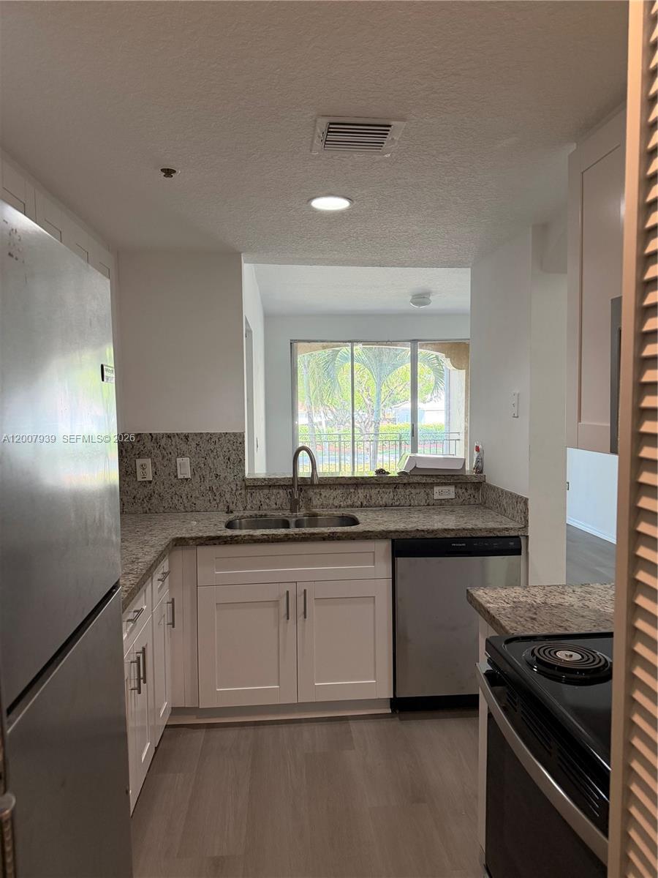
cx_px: 329
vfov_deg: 71.6
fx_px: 608
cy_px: 439
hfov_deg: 56.8
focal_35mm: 24
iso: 320
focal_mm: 6.76
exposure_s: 1/120
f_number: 1.78
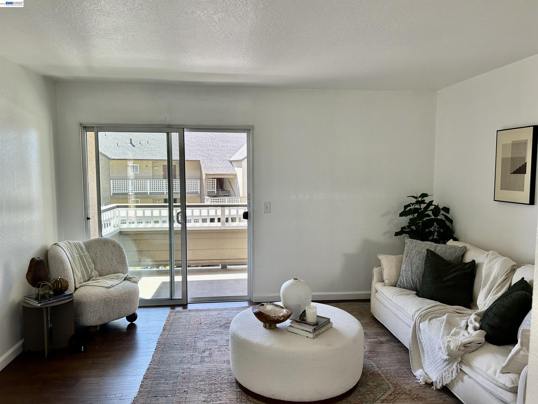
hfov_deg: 67.3
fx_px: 404
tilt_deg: -5.8
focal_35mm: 26
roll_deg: -0.1
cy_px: 202
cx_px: 269
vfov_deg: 53.1
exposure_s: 1/132
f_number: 1.5
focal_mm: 5.7
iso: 50
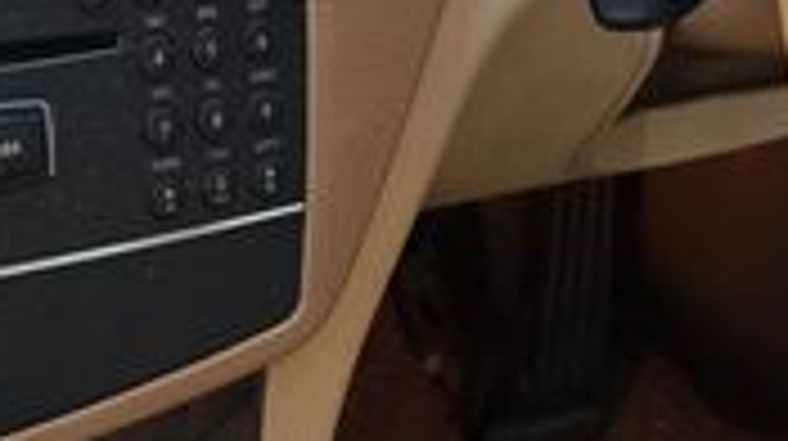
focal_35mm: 86
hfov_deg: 23.5
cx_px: 820
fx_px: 1795
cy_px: 396
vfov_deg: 13.9
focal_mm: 6.5
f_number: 1.4
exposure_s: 1/59
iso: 160
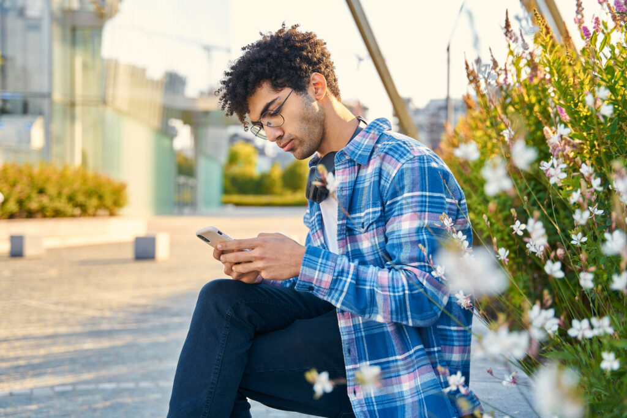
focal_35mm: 50
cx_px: 314
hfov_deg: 39.6
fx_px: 871
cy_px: 209
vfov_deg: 27.0
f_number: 2.8
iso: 160
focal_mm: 50
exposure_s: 1/400
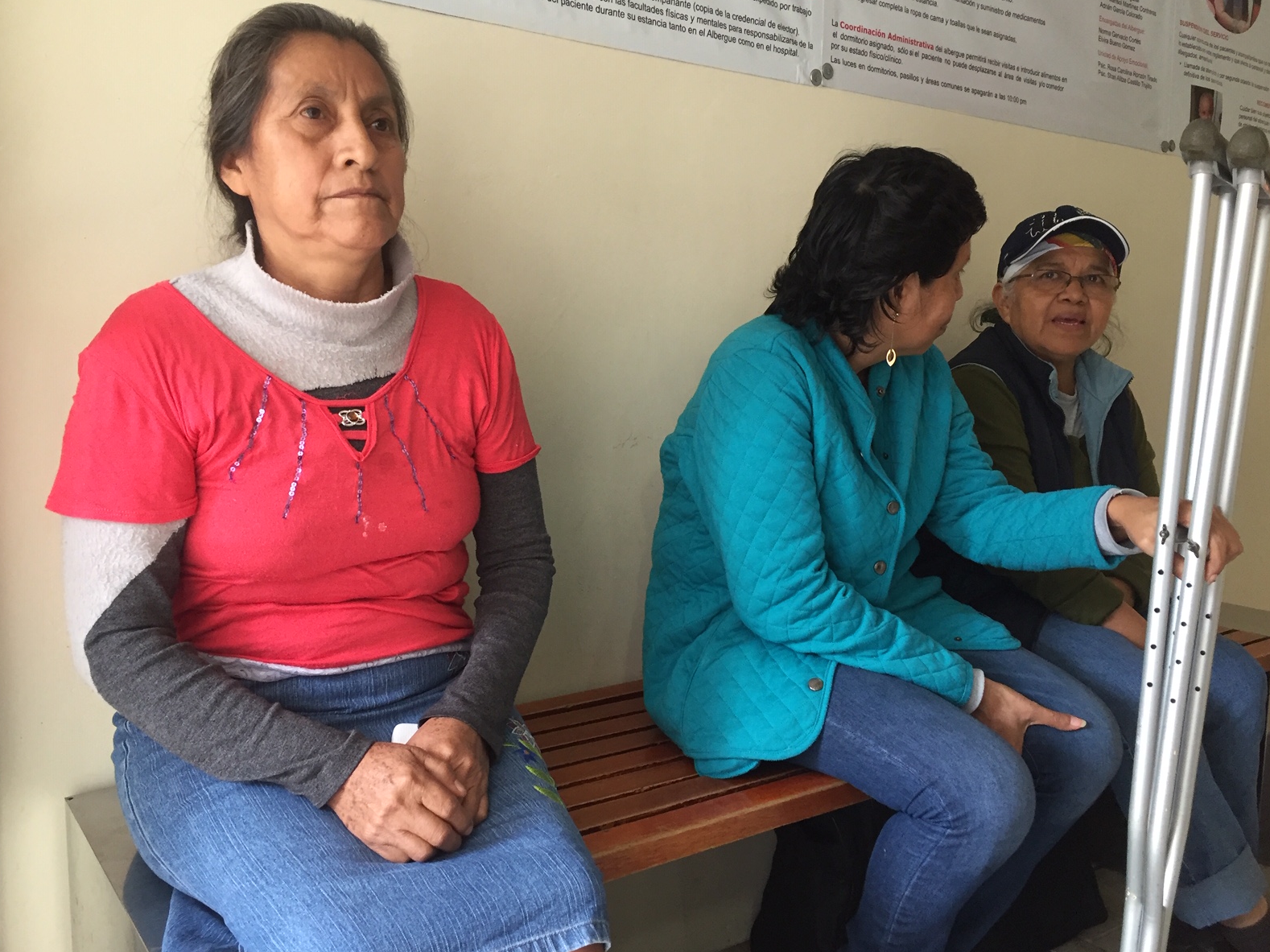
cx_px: 635
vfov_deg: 46.8
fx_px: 1100
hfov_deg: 60.0
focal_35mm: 30
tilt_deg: -6.3
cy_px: 487
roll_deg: -1.9
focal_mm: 4.15
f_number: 2.2
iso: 125
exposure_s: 1/30
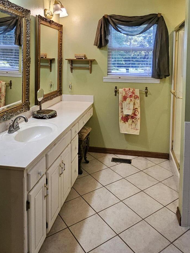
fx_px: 205
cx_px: 97
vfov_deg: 60.8
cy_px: 71
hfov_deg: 49.7
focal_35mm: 28
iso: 125
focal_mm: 1.74
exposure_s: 1/60
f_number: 2.2
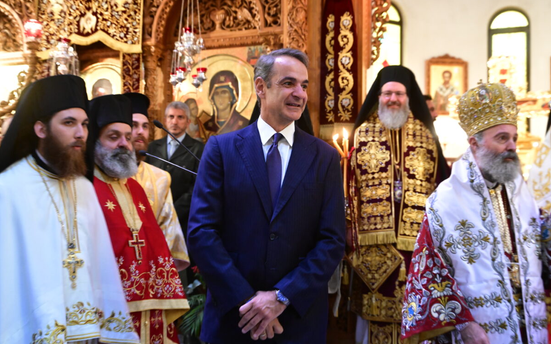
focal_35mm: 47
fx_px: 706
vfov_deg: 27.4
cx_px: 275
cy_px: 181
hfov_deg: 42.6
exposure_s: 1/125
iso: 6400
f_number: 4
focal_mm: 46
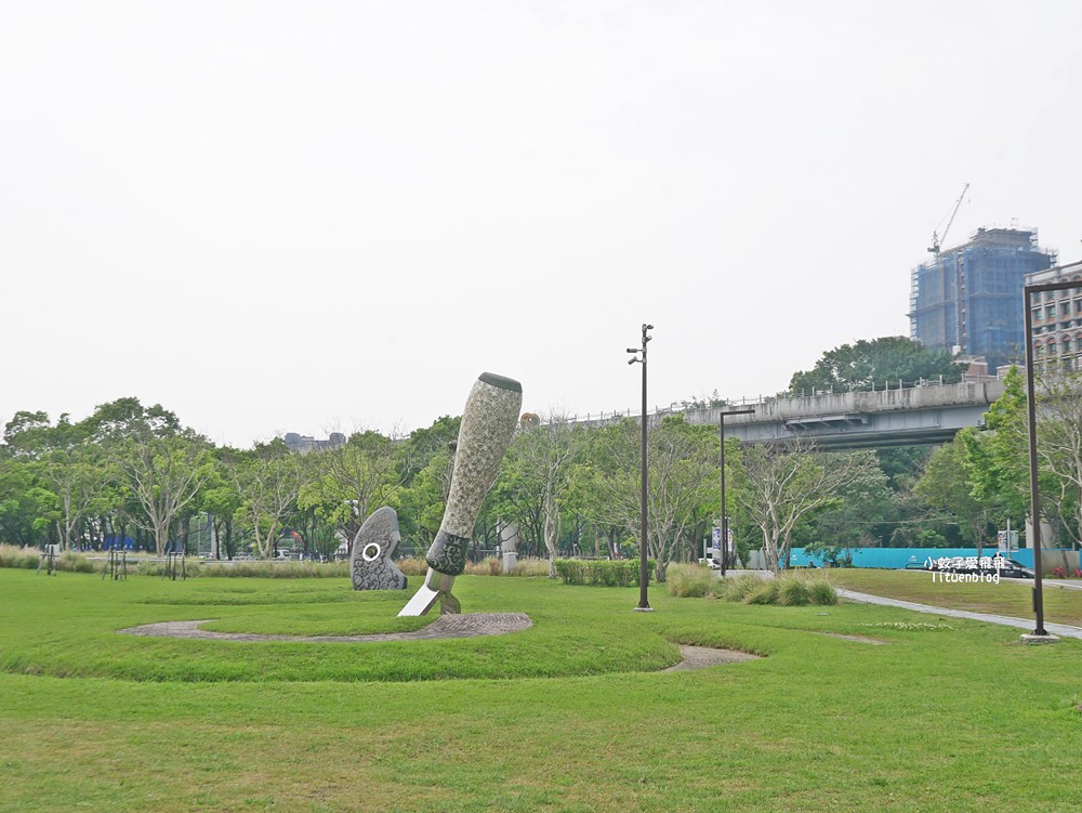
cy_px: 406
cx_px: 541
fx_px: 1376
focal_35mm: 44
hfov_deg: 42.9
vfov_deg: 32.9
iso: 200
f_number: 6.3
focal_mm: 22
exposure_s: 1/800
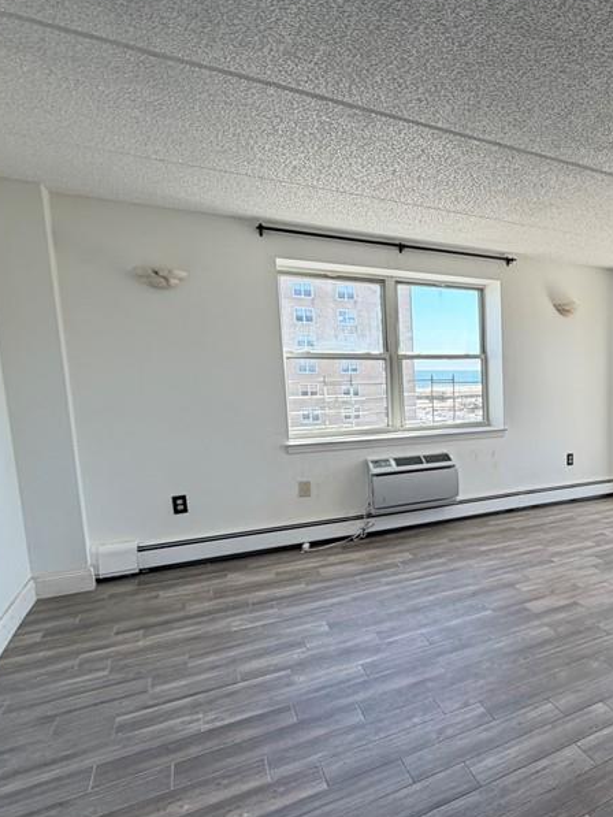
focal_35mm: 24
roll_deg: -0.2
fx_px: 566
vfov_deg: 71.5
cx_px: 617
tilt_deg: -6.7
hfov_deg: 47.0
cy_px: 439
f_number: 2.2
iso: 160
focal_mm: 2.22
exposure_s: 1/121
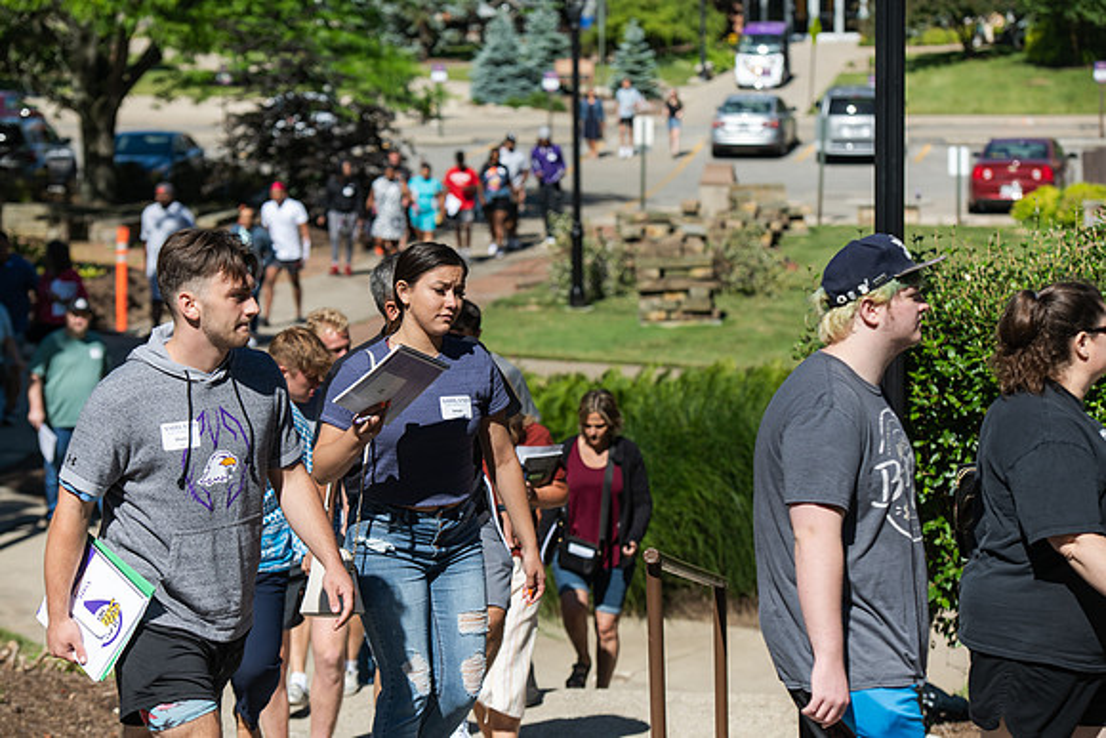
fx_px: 3134
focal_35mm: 102
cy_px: 369
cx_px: 553
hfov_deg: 20.0
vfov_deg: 13.4
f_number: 4.5
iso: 100
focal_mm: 102
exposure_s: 1/800
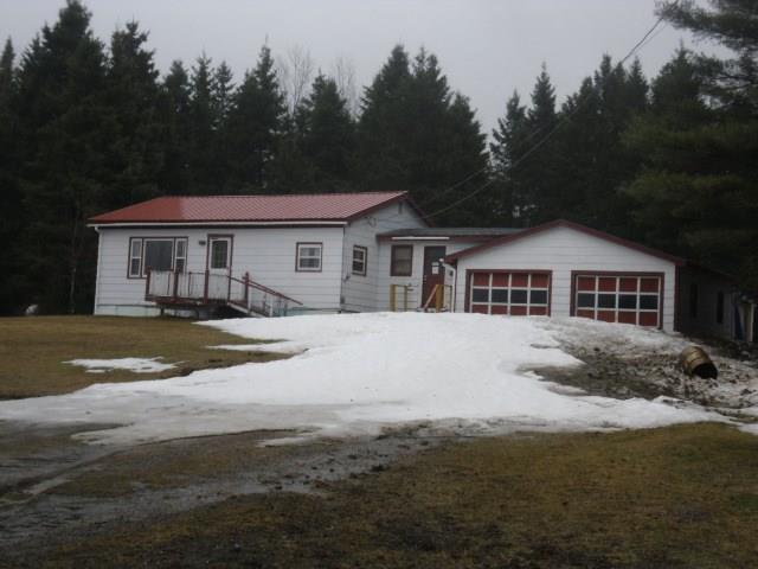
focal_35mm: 65
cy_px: 284
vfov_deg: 22.6
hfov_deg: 29.8
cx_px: 379
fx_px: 1423
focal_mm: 11.7
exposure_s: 1/60
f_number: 5.3
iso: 100
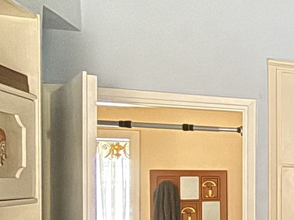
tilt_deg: +0.2
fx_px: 476
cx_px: 551
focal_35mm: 56
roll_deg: -0.5
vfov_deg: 25.5
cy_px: 186
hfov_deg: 20.8
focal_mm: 2.22
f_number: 2.2
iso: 1000
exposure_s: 1/60
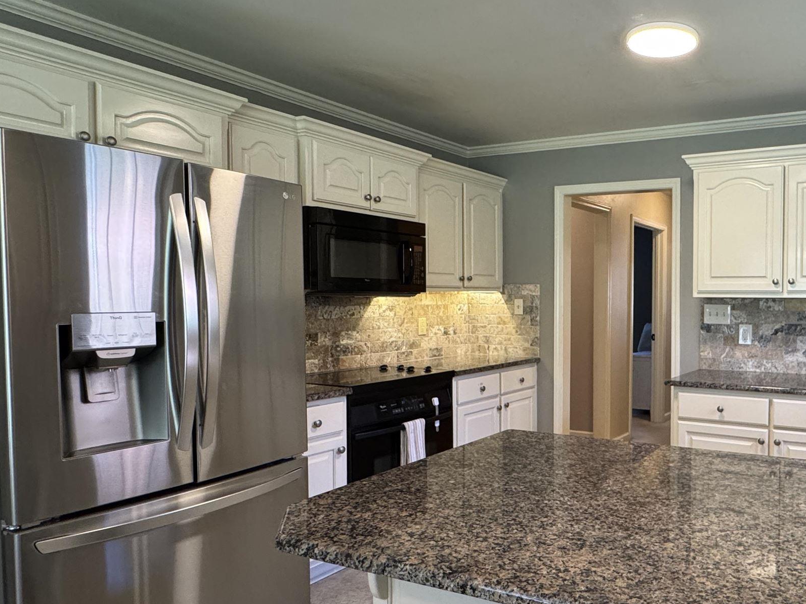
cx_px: 626
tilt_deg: -2.6
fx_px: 629
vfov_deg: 51.3
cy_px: 322
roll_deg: +0.0
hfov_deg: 60.8
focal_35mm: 27
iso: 250
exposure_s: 1/120
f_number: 2.2
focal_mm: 2.22
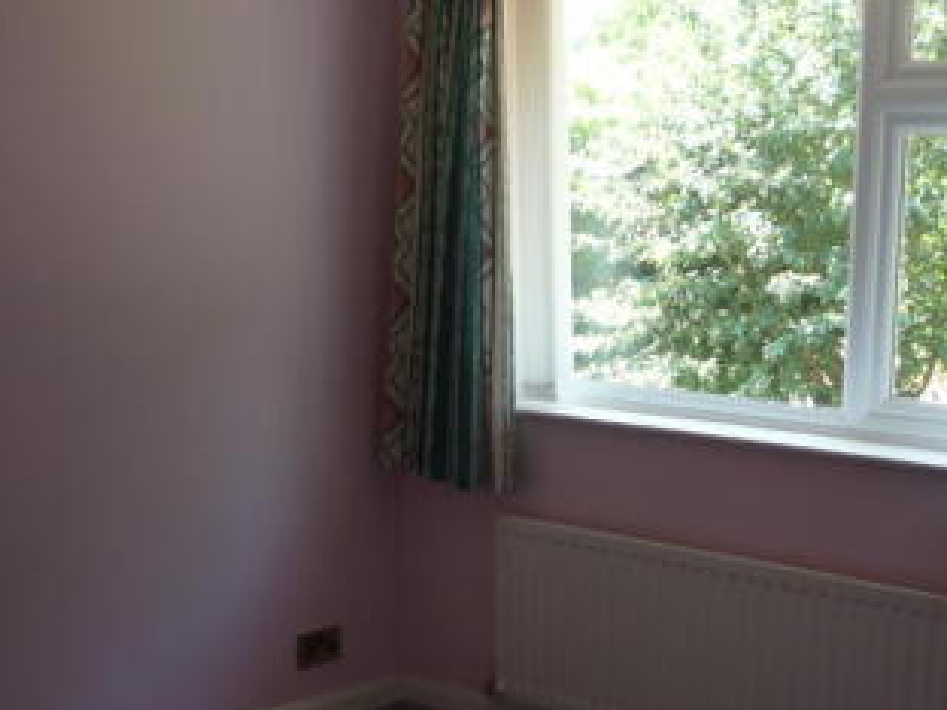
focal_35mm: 56
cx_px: 745
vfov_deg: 25.7
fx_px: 1532
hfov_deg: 33.4
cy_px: 557
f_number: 3.3
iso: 100
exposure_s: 1/50
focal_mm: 5.2
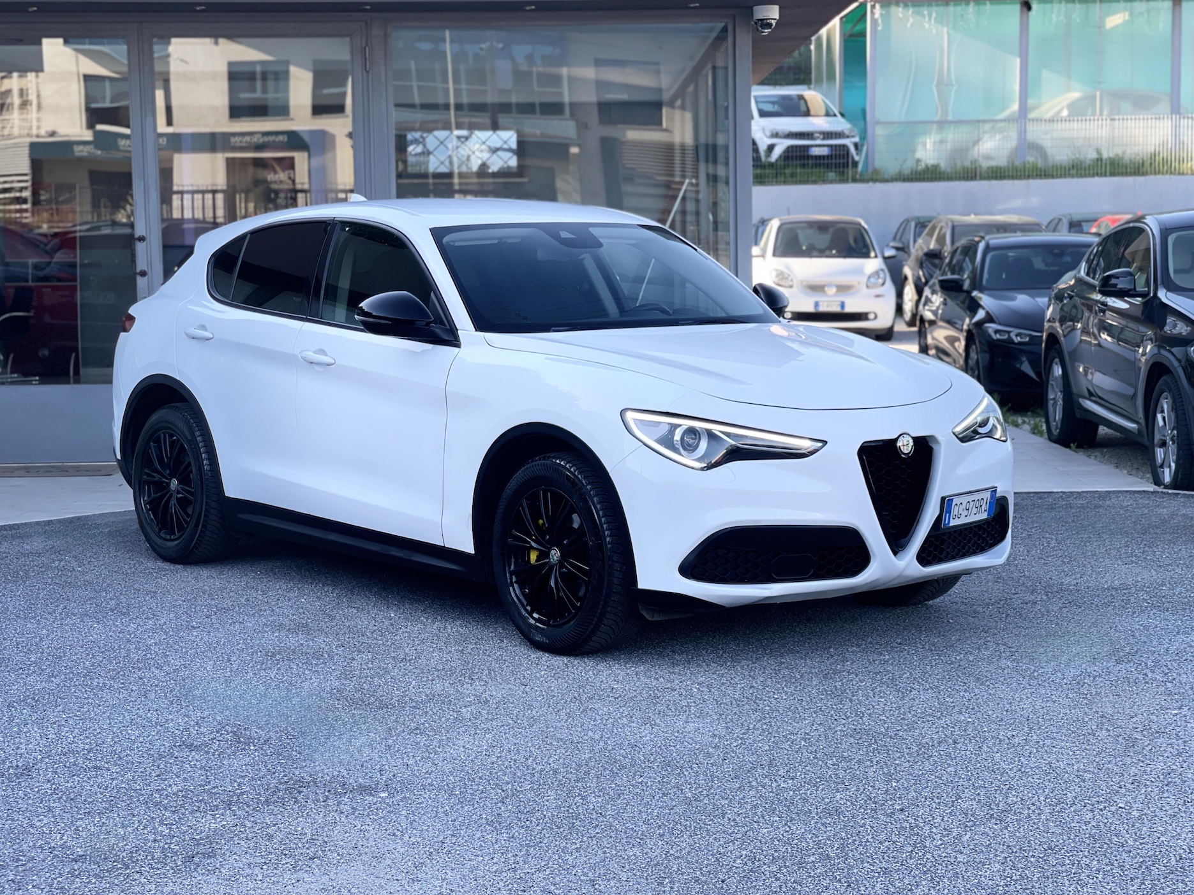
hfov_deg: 30.3
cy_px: 448
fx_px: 2207
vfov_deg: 22.9
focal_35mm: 64
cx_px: 597
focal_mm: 7.5
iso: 20
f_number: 2.2
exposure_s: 1/140
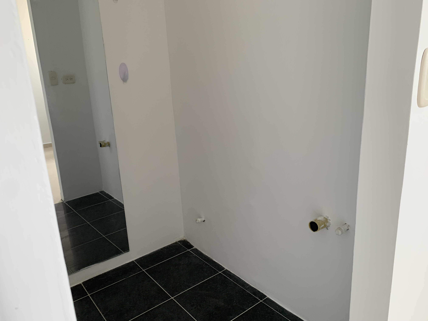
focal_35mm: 26
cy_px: 160
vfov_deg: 53.1
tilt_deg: -16.1
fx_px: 321
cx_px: 214
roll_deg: +2.5
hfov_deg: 67.3
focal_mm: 4.25
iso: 80
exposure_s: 1/121
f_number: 1.8
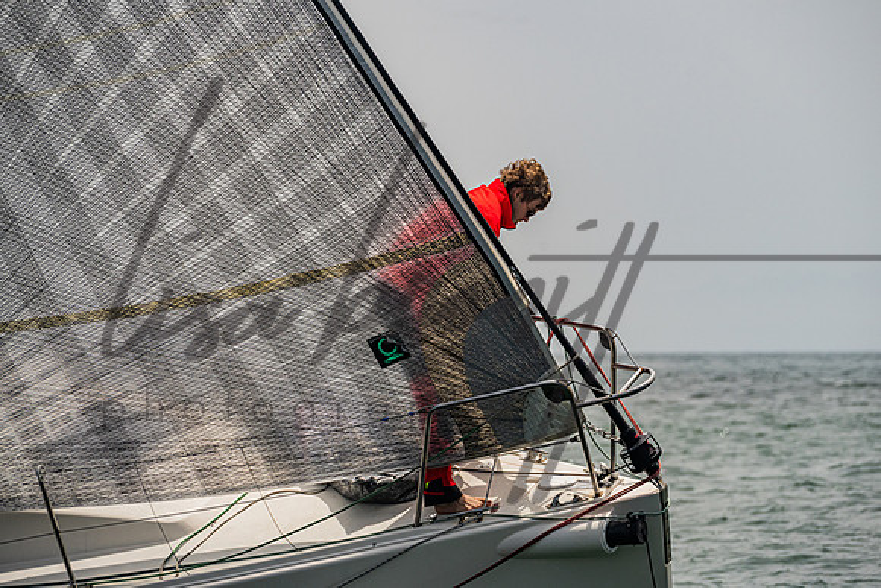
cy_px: 267
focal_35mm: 279
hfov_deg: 7.4
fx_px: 6826
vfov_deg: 4.9
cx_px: 498
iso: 500
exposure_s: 1/4000
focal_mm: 240
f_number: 8
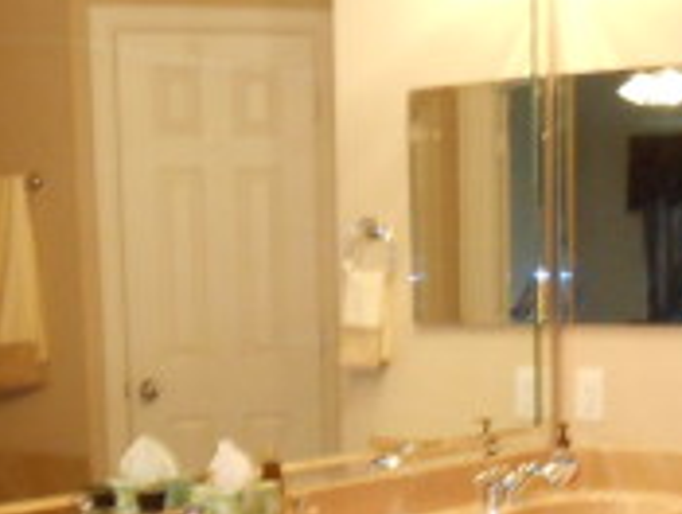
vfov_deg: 18.3
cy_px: 491
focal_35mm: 79
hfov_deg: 24.3
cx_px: 532
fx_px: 1560
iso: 400
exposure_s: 1/25
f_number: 3.5
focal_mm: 4.6
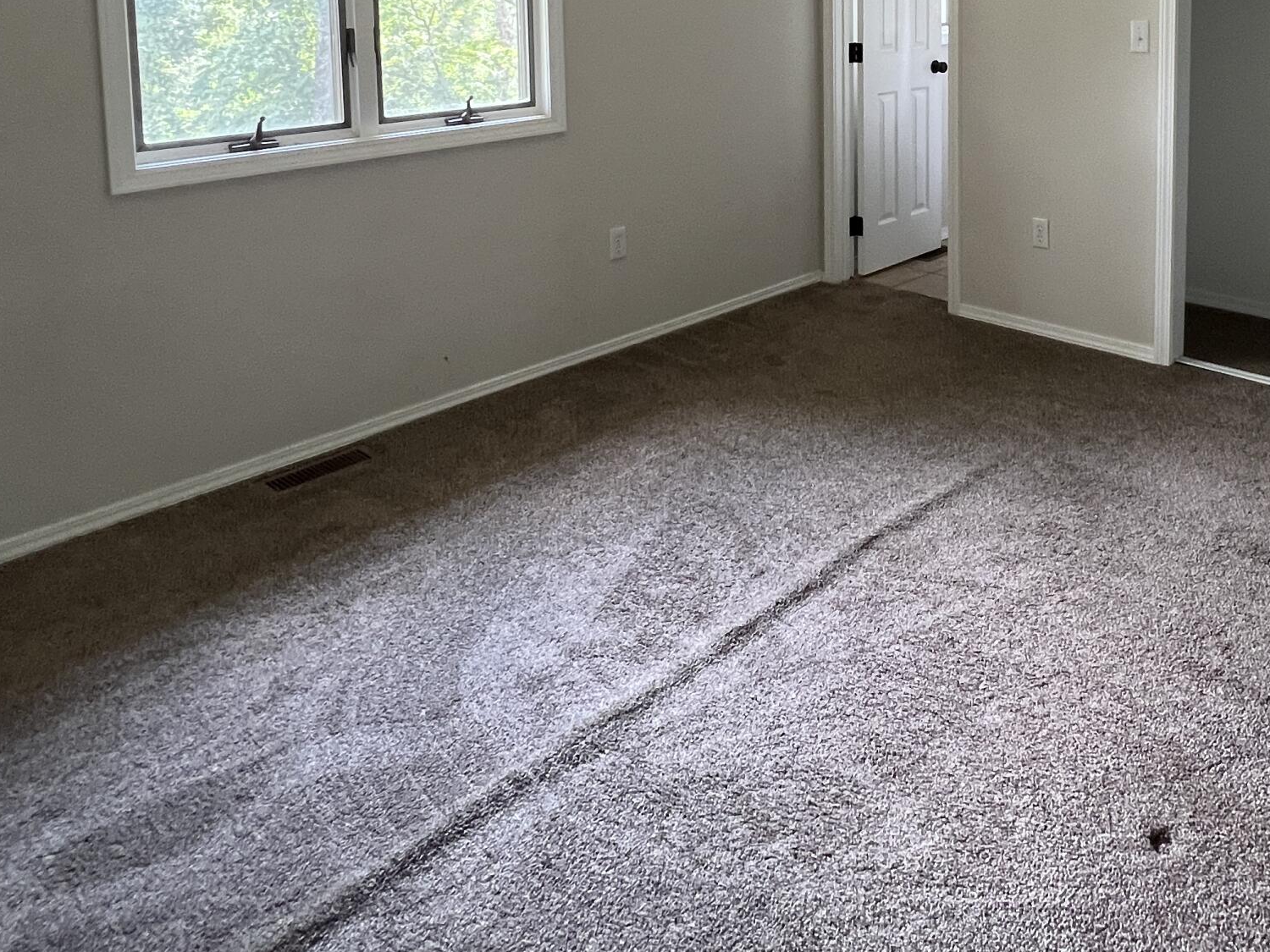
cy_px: 53
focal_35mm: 26
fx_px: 954
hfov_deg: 64.4
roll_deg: +0.2
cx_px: 908
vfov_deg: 46.5
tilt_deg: -3.7
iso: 250
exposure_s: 1/67
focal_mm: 1.57
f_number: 1.8
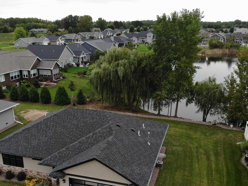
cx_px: 109
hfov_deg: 52.5
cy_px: 130
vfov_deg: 40.0
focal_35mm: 35
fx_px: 251
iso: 108
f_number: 2.8
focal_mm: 4.5
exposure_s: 1/518
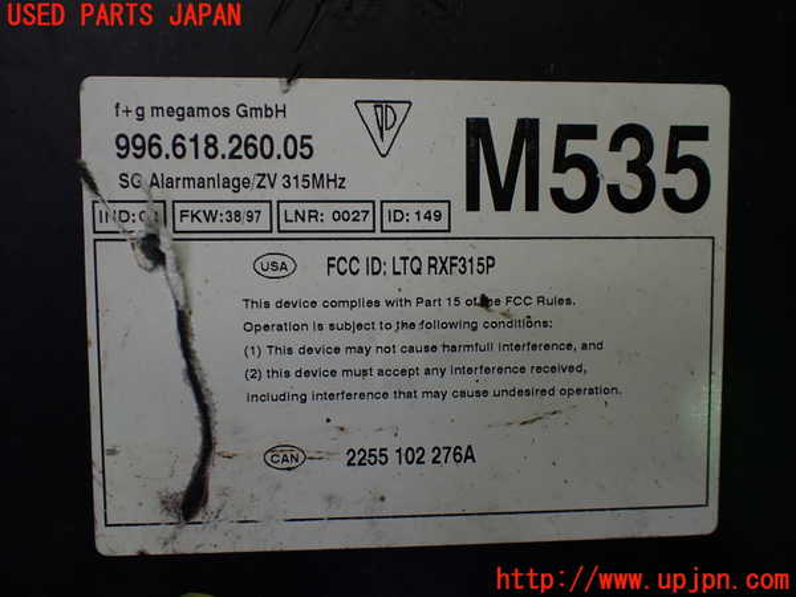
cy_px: 298
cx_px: 398
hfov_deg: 60.0
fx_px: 690
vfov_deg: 46.8
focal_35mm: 30
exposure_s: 1/125
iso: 125
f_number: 2.3
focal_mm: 5.4
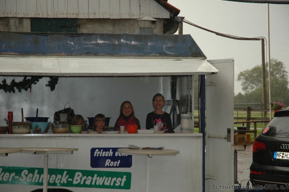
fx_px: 866
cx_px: 146
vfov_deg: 12.7
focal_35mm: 108
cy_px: 95
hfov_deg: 18.9
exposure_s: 1/400
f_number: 4.5
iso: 400
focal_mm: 70
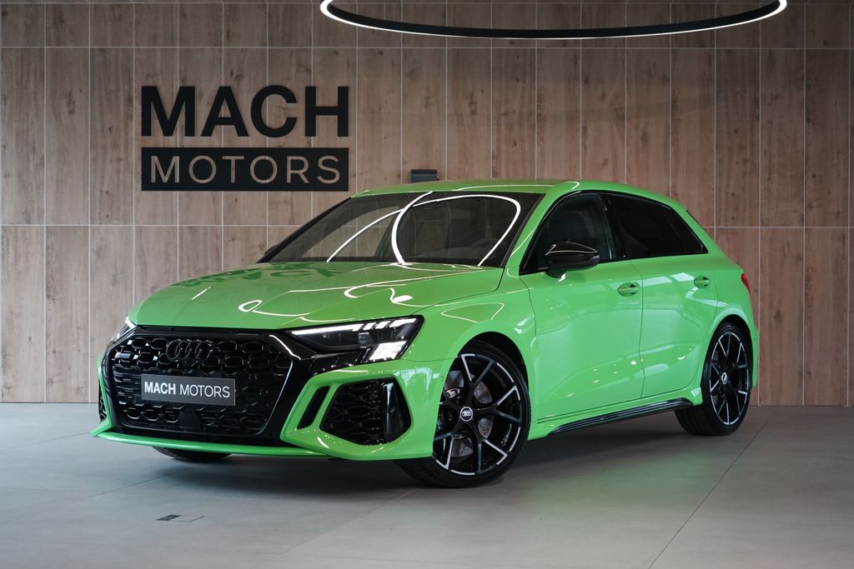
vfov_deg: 19.5
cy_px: 284
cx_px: 427
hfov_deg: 28.8
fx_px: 1661
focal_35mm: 70
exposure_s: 1/160
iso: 2500
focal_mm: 70
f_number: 5.6
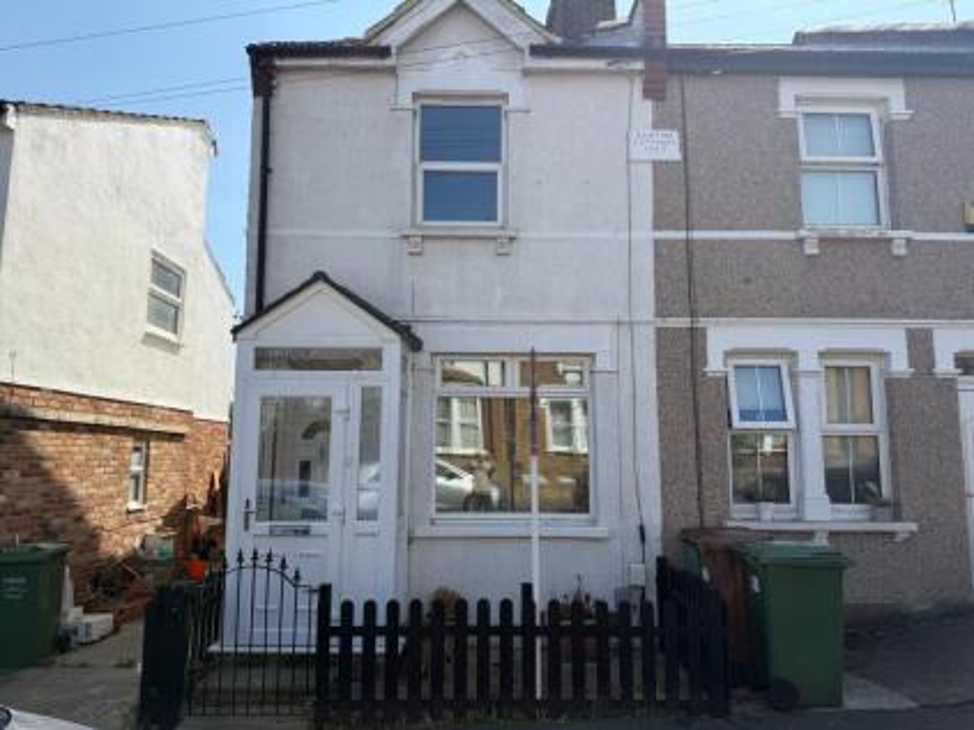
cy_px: 365
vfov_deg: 56.8
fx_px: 675
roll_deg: +0.1
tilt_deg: +6.7
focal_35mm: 24
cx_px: 487
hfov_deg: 71.6
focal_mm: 6.76
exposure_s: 1/3759
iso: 80
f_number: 1.78
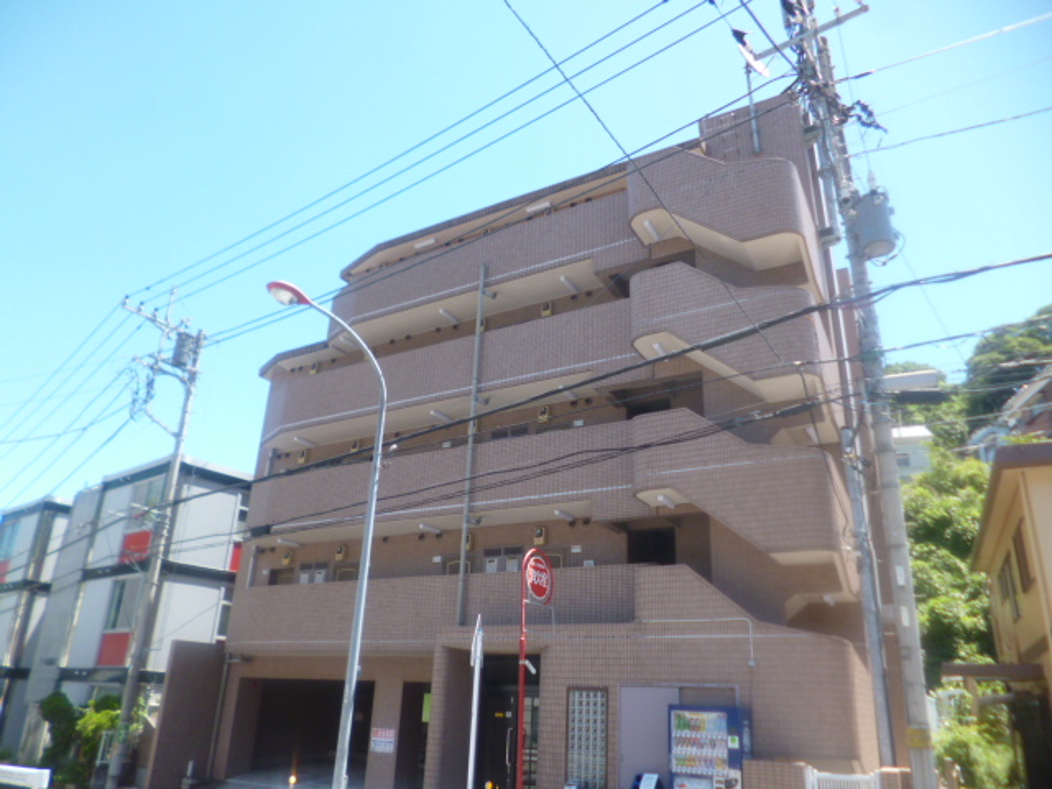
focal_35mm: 24
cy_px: 394
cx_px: 526
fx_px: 729
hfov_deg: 71.6
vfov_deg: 56.8
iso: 100
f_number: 2.5
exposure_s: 1/400
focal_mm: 4.3
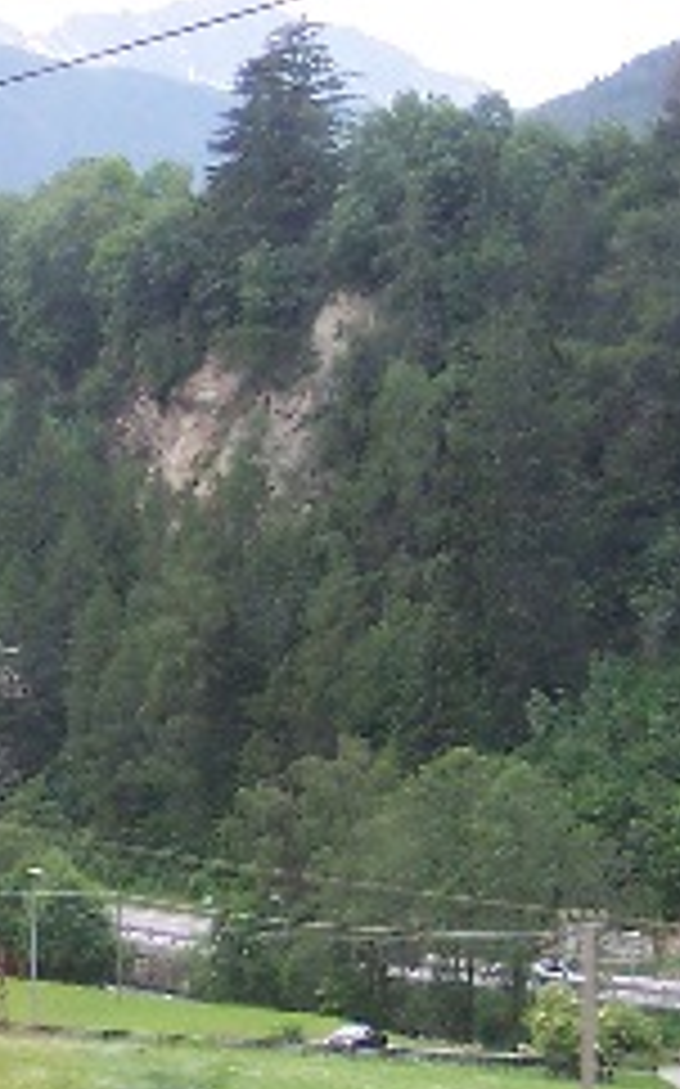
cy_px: 410
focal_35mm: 133
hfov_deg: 9.6
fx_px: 3948
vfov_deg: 15.7
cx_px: -315
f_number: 2.8
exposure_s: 1/180
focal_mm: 8
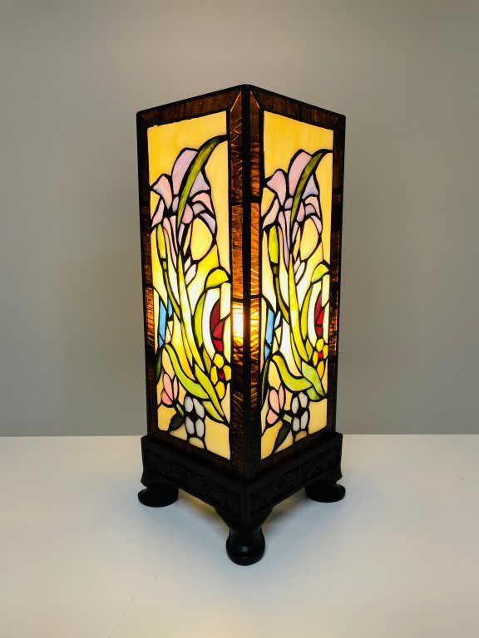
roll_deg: -0.4
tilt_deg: -9.8
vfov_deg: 67.3
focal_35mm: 26
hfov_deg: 53.1
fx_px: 480
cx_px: 240
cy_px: 319
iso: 100
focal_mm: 4.2
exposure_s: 1/100
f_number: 1.6
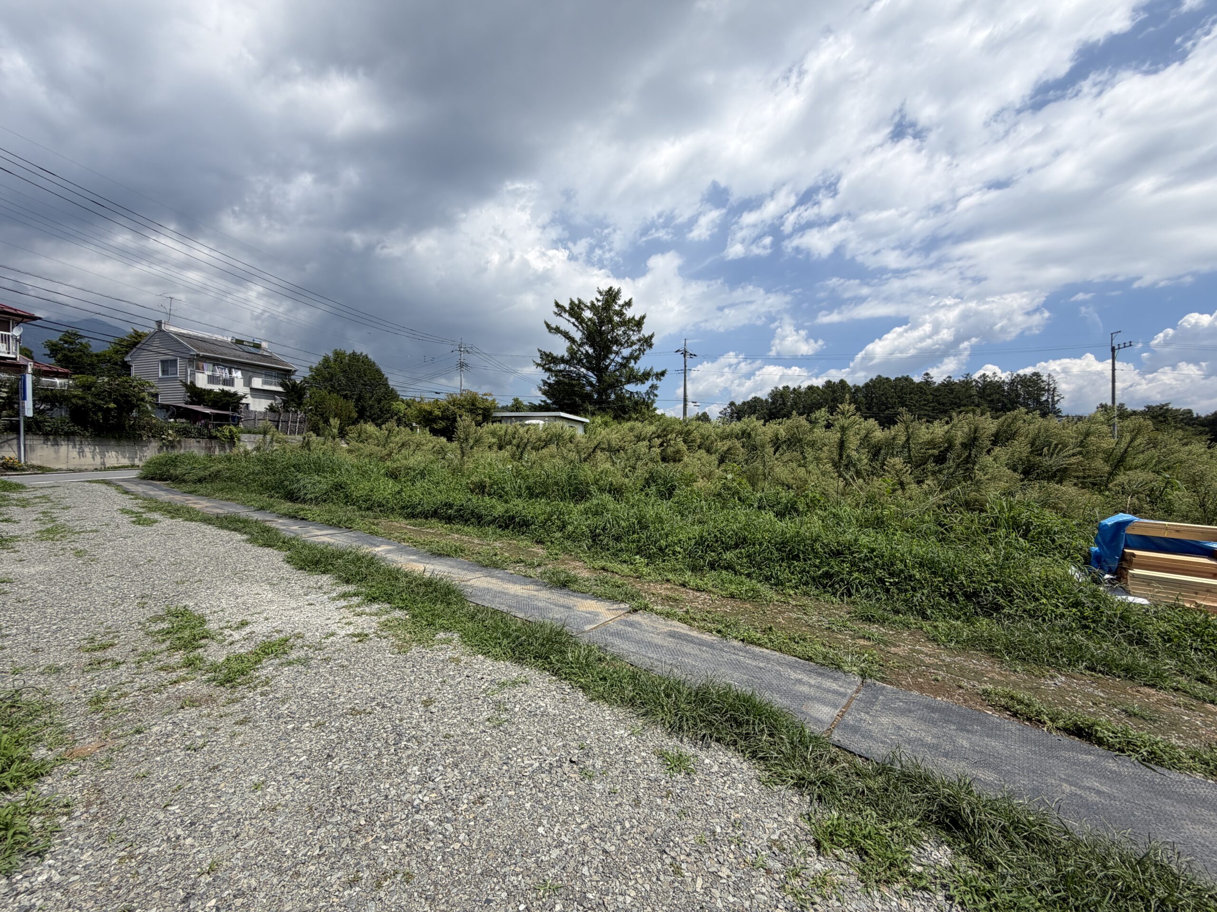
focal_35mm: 14
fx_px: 492
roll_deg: -0.1
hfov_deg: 102.1
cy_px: 456
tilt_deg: -0.1
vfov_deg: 85.7
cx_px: 608
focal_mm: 2.22
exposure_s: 1/1189
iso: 20
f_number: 2.2
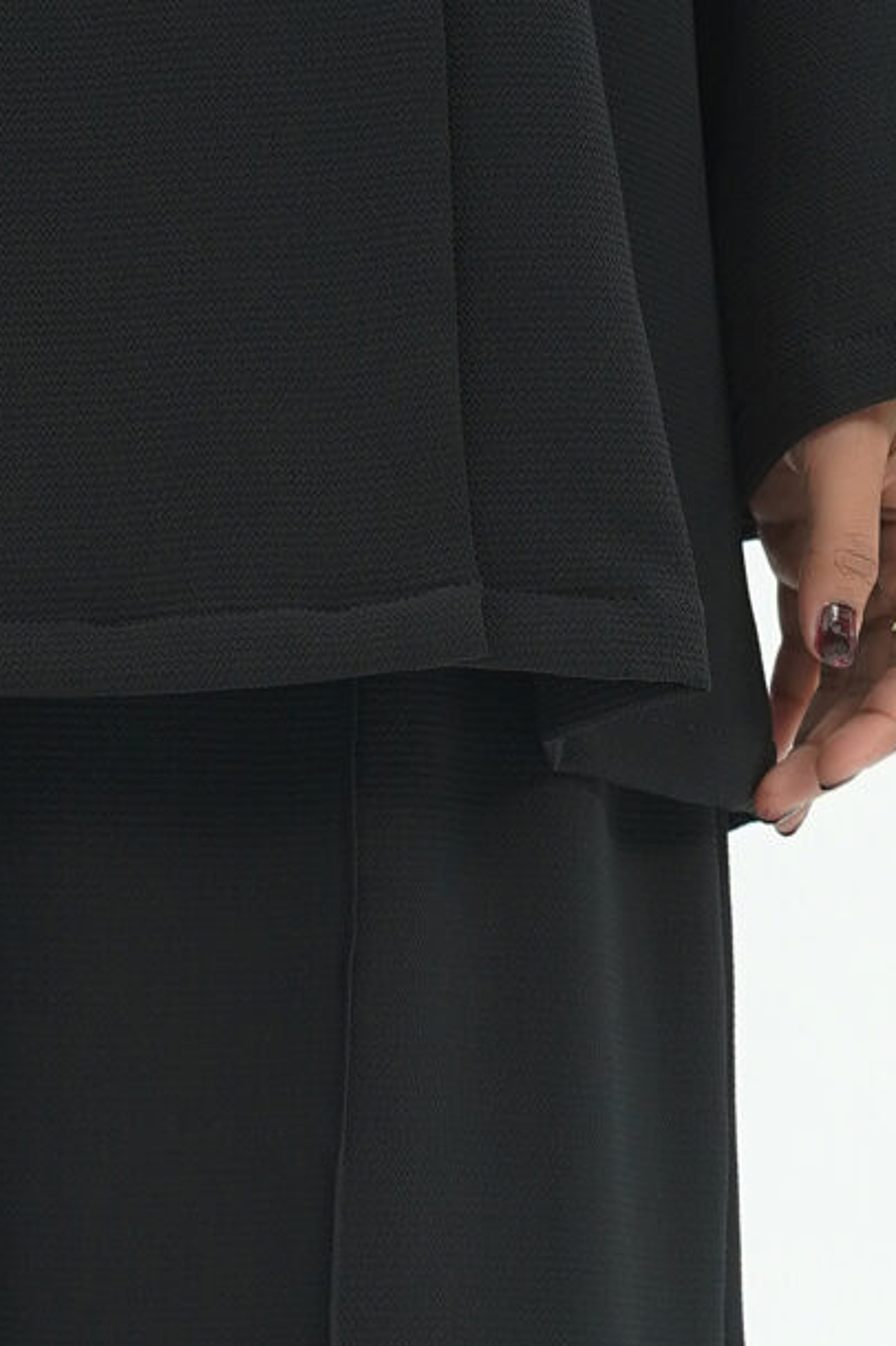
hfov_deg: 9.2
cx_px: -107
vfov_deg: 13.8
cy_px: 1271
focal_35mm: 147
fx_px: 5494
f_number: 4
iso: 500
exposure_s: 1/125
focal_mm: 35
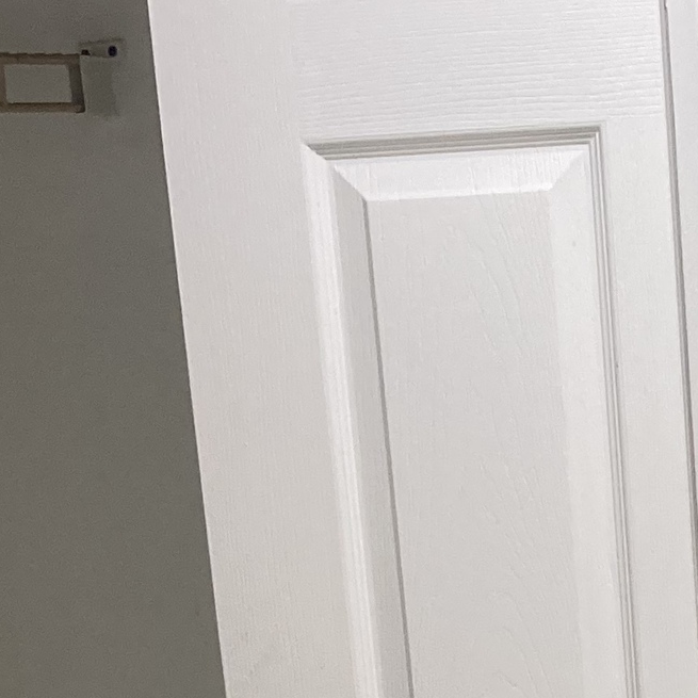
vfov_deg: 14.2
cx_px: 701
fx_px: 2646
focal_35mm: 116
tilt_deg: -16.5
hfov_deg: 14.8
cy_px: 978
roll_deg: +3.0
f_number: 1.8
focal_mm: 3.99
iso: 100
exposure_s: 1/60
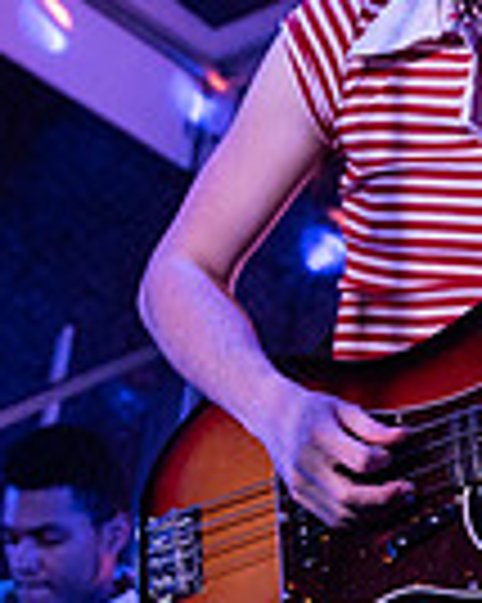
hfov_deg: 12.0
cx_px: 683
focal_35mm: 124
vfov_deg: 15.4
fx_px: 2214
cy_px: 507
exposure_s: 1/250
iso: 2000
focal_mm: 28
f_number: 3.5
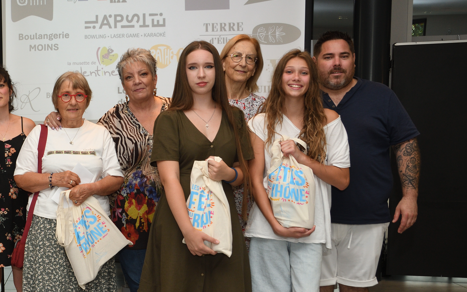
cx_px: 53
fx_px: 764
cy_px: 214
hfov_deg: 32.4
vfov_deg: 21.5
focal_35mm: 60
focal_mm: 22
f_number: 5.6
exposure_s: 1/60
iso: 200
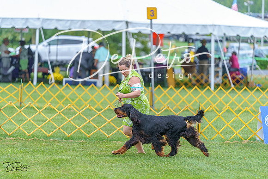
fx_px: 1273
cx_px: 134
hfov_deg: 12.0
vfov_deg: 8.0
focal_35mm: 171
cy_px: 90
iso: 640
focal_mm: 171
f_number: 2.8
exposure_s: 1/640
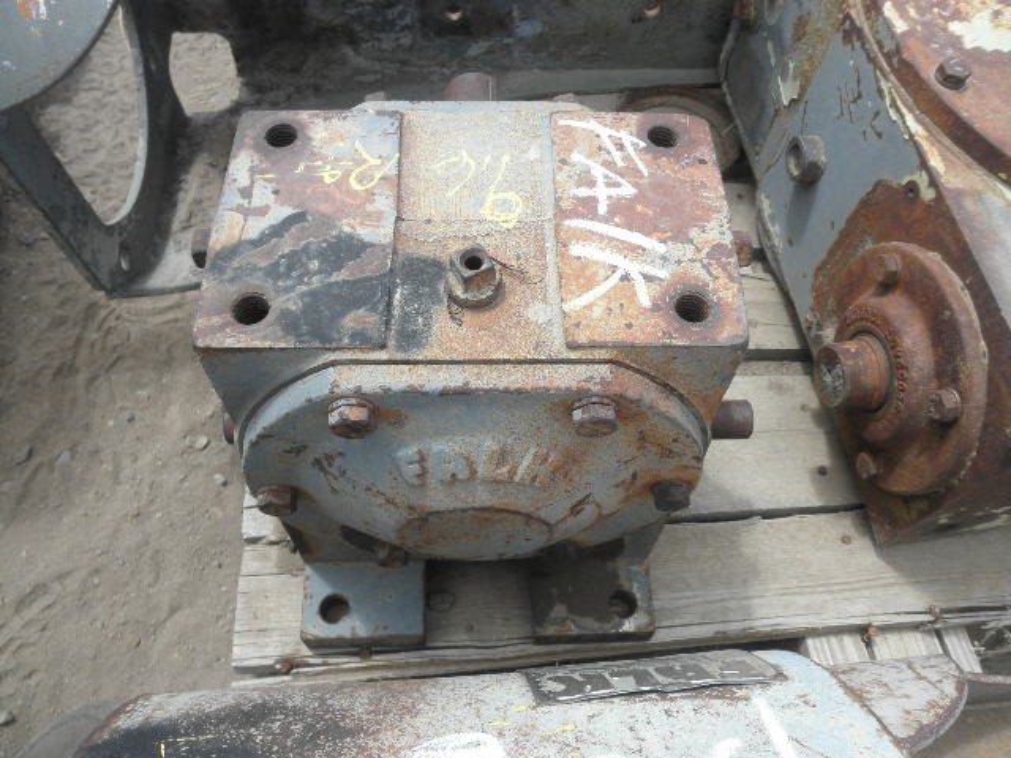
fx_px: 818
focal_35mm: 28
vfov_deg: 49.7
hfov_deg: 63.4
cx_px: 506
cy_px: 379
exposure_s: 1/400
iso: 64
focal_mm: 5
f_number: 3
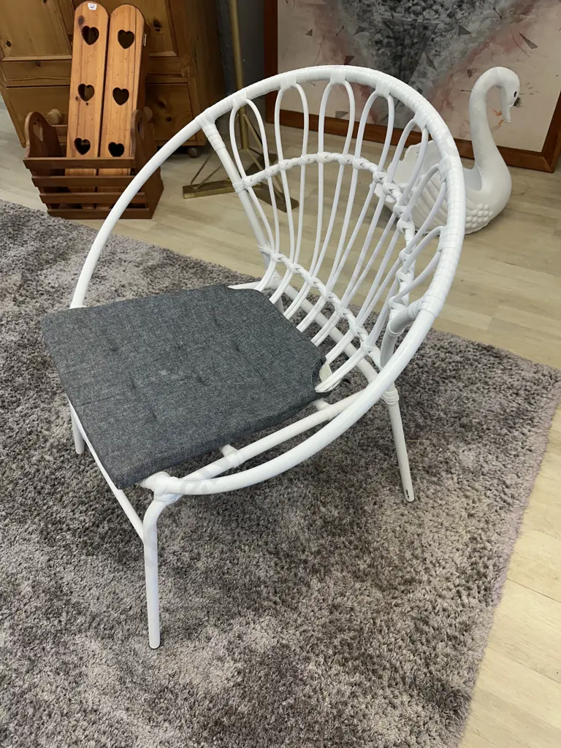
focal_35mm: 24
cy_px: 374
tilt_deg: -47.4
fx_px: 519
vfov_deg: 71.6
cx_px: 280
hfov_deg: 56.8
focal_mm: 6.86
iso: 125
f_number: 1.78
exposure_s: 1/100
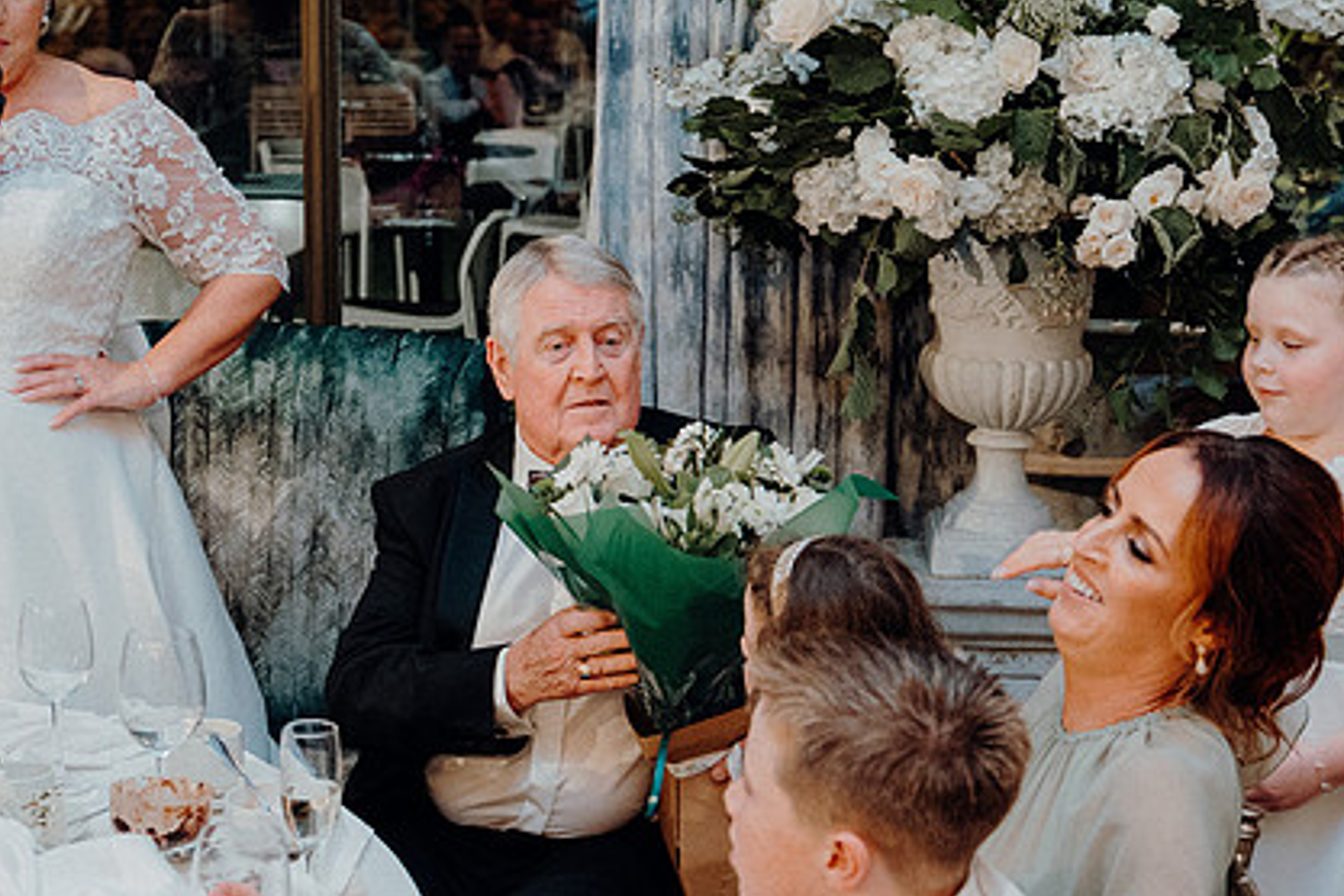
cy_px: 492
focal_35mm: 71
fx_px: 2650
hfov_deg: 28.4
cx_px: 545
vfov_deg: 19.2
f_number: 3.2
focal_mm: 34
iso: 2500
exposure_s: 1/160
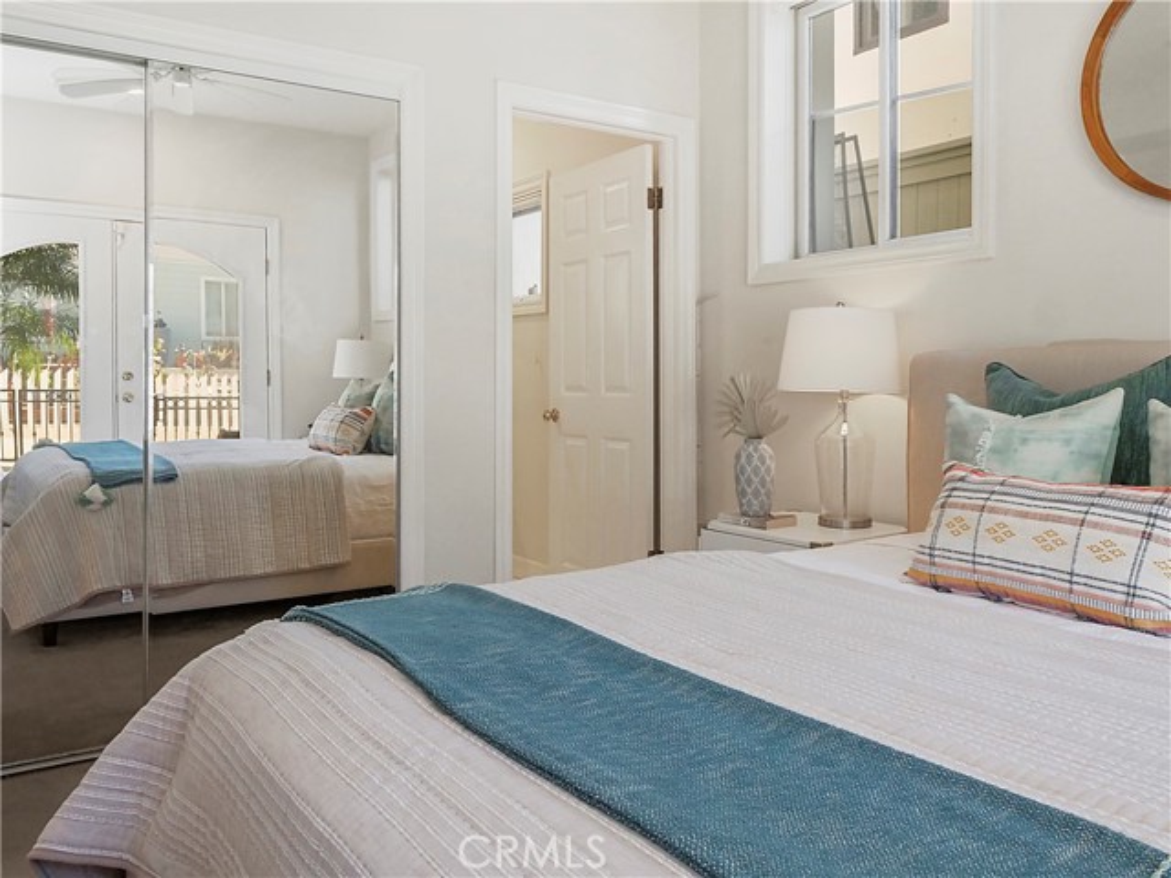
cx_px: 586
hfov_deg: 63.4
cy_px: 439
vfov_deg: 49.7
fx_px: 947
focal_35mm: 28
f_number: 9
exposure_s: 1/30
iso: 1250
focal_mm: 14
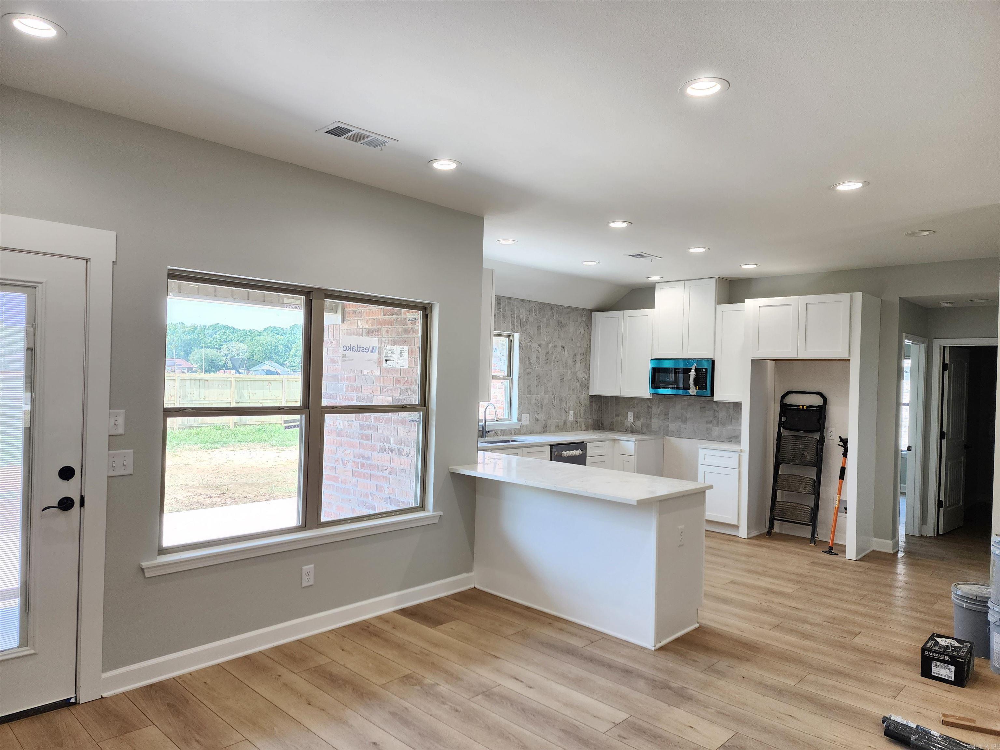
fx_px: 664
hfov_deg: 73.9
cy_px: 375
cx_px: 500
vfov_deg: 58.9
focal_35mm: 23
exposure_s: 1/180
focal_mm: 6.4
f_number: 1.8
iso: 100
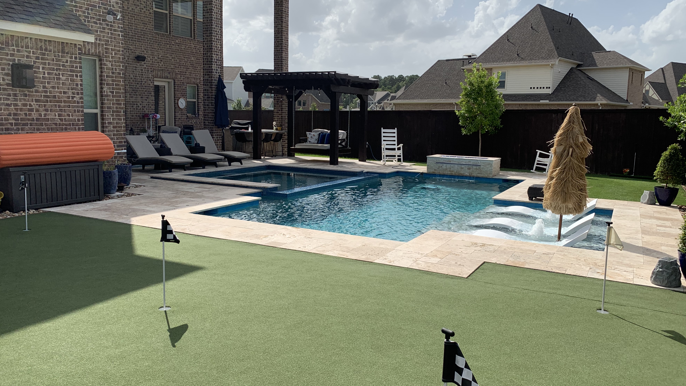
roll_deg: -1.4
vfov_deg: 40.2
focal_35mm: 29
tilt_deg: -6.5
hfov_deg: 66.1
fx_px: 528
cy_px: 188
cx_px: 348
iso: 25
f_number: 1.8
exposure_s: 1/2833
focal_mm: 4.25
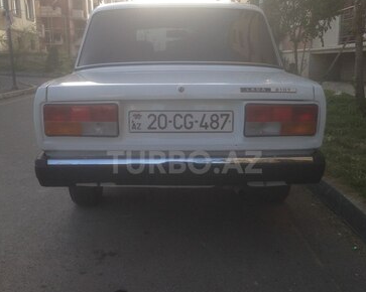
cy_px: 162
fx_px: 476
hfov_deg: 42.0
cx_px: 185
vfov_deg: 34.1
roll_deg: +2.9
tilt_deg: -8.1
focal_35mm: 44
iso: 50
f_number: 2.4
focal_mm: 4.12
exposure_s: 1/337
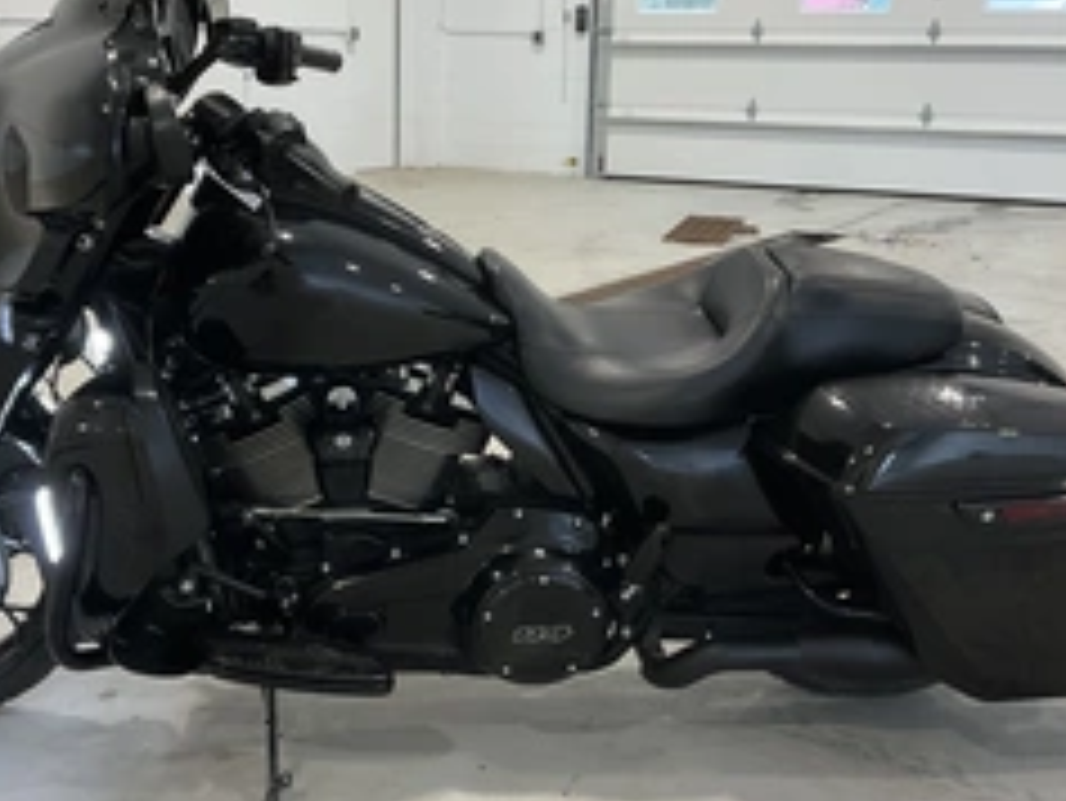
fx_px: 1510
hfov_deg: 38.8
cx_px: 441
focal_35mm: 49
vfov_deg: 29.7
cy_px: 364
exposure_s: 1/94
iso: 64
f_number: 1.8
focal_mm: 3
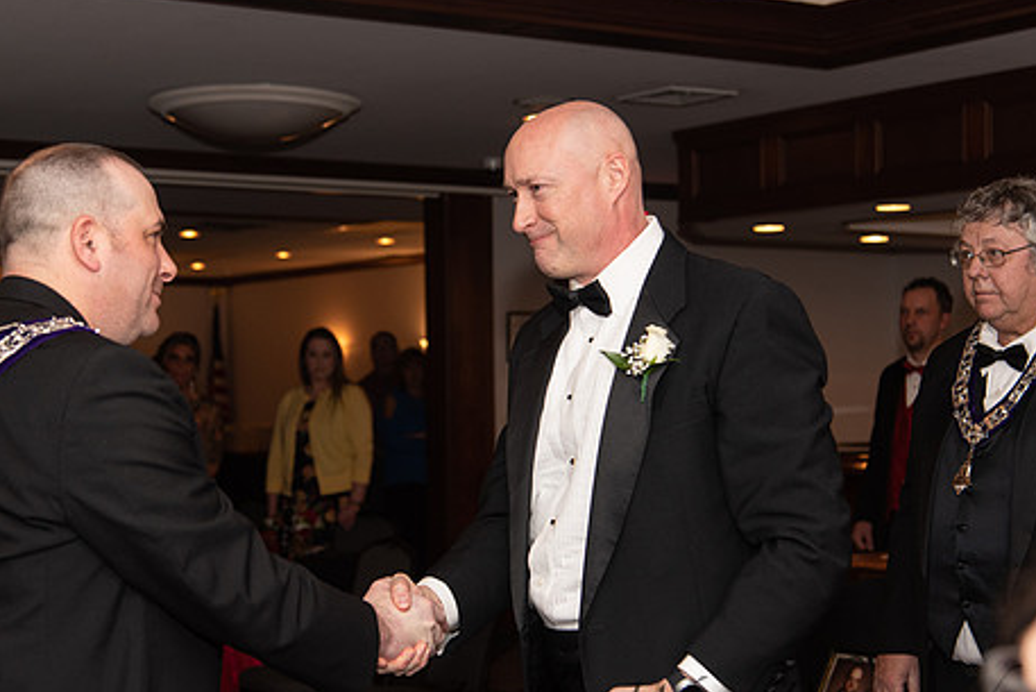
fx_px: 1900
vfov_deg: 20.6
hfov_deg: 30.5
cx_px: 438
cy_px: 353
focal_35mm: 66
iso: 800
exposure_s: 1/200
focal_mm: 52
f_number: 4
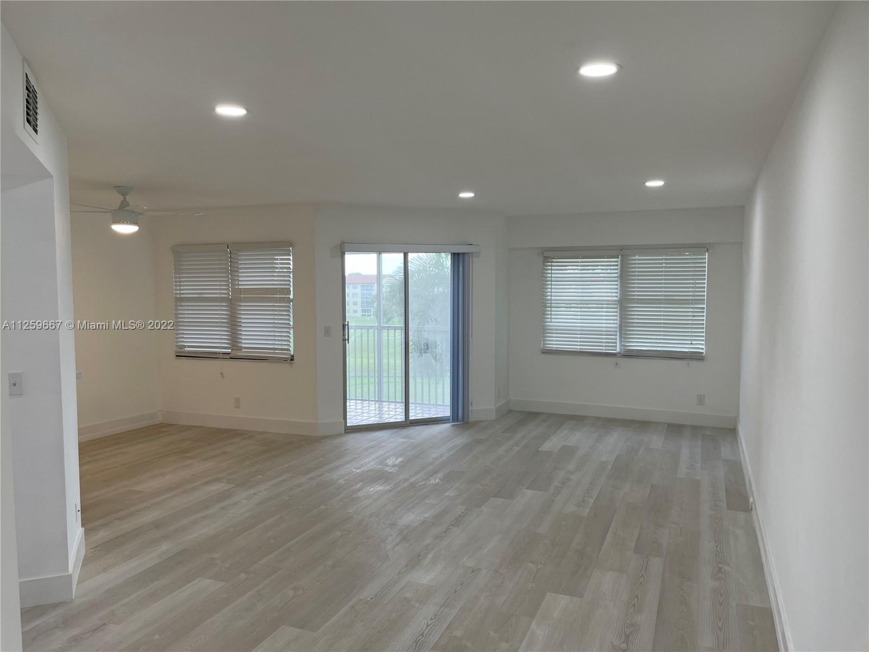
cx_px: 434
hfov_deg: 67.3
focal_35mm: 26
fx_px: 653
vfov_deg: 53.1
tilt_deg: -3.5
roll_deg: -0.2
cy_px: 326
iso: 32
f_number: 1.6
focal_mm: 4.2
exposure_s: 1/120
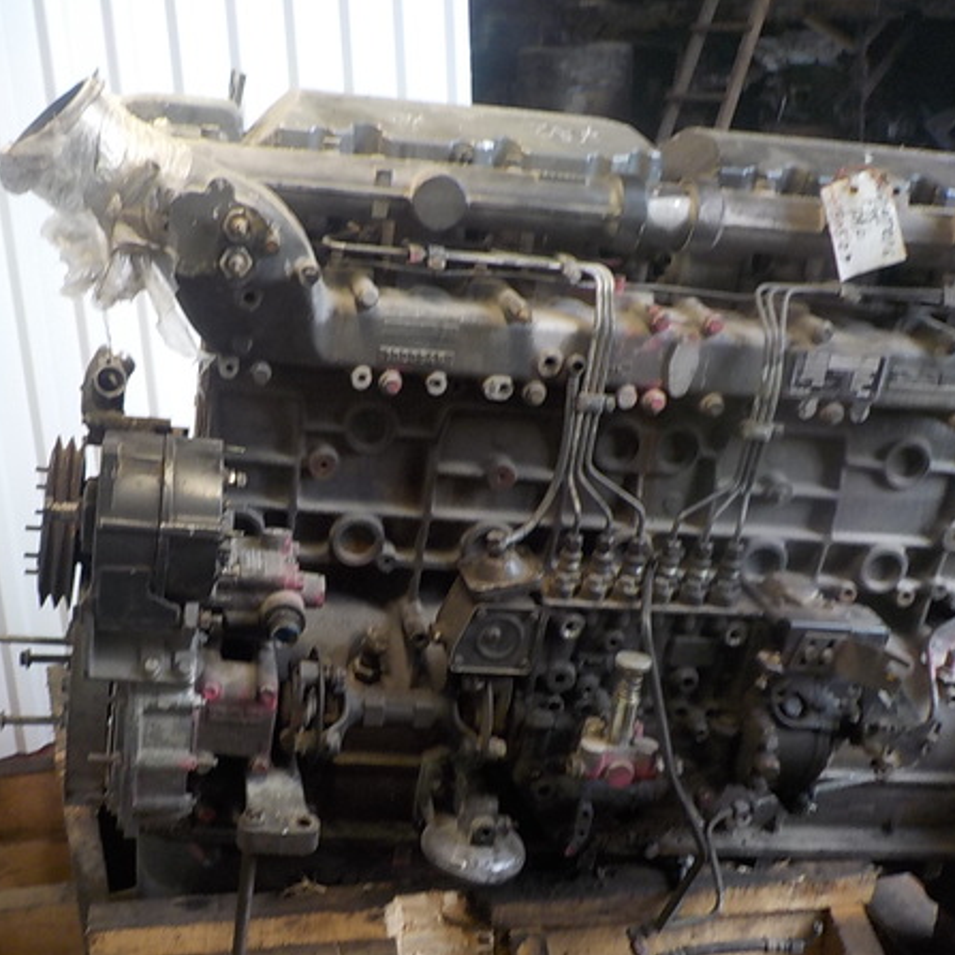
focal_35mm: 38
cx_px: 301
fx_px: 1186
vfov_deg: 43.9
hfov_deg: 43.1
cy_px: 476
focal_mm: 4.1
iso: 160
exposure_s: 1/30
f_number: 3.3
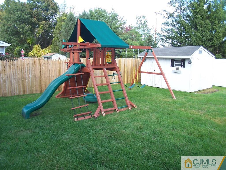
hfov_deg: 49.0
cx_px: 113
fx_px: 248
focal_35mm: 38
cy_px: 85
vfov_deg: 37.7
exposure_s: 1/125
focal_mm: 6.3
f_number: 2.8
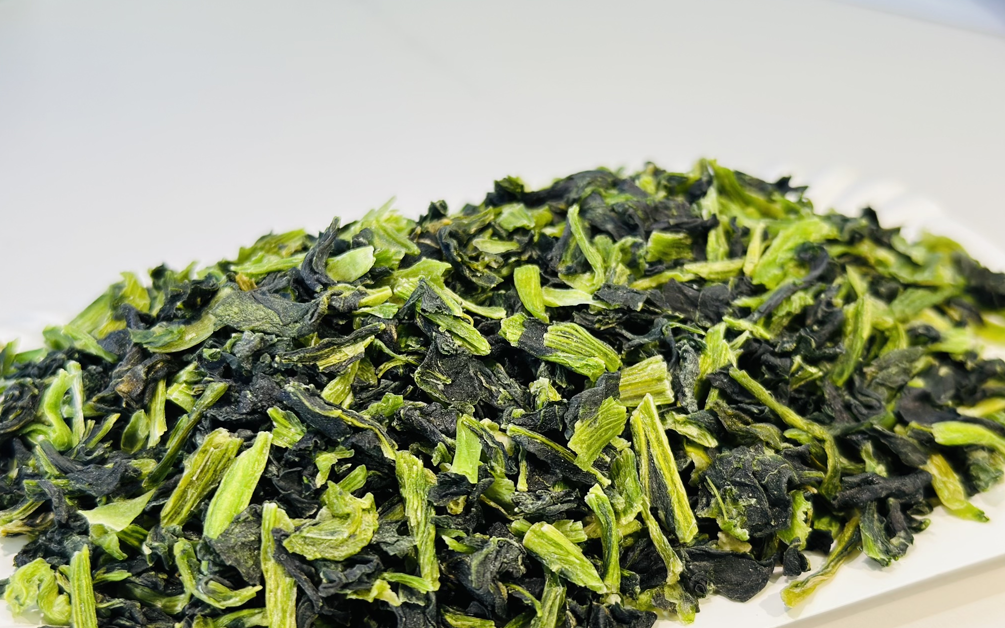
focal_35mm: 51
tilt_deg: -34.2
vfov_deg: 25.3
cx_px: 502
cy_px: 355
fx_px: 1397
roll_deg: +0.0
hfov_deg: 39.6
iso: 125
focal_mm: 6.86
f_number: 1.78
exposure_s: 1/100
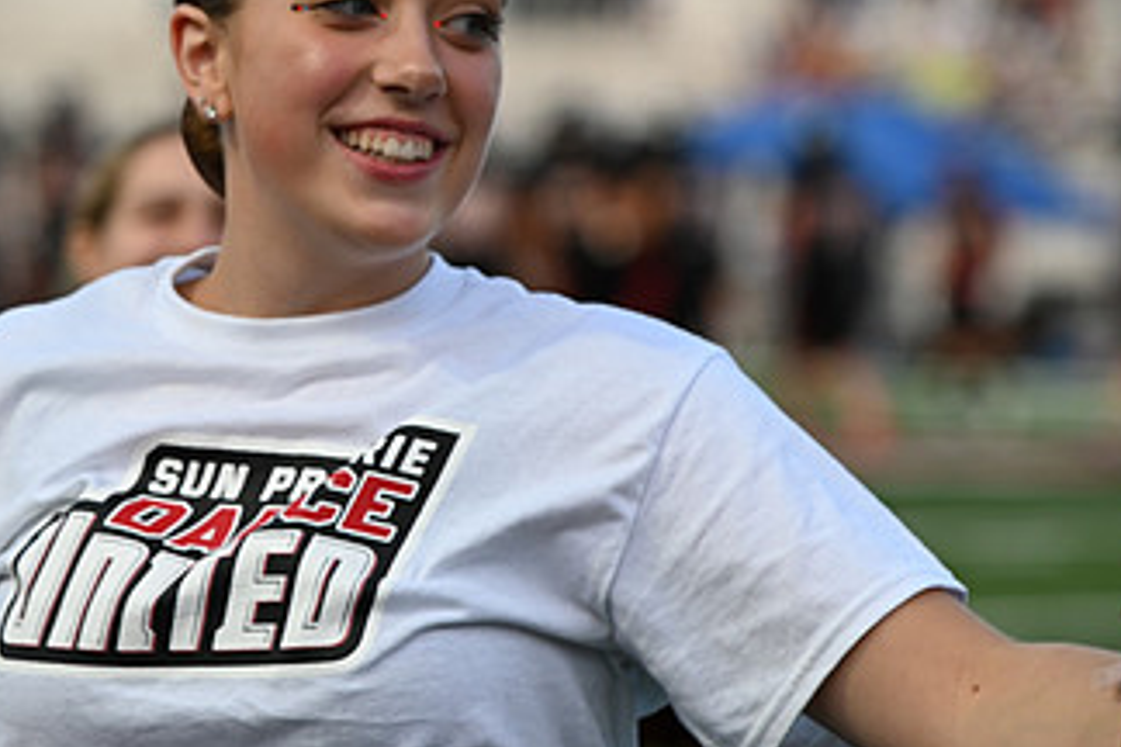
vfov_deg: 3.8
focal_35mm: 358
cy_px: 266
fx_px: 11147
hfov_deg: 5.8
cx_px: 266
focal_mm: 200
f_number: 5.6
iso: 800
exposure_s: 1/400
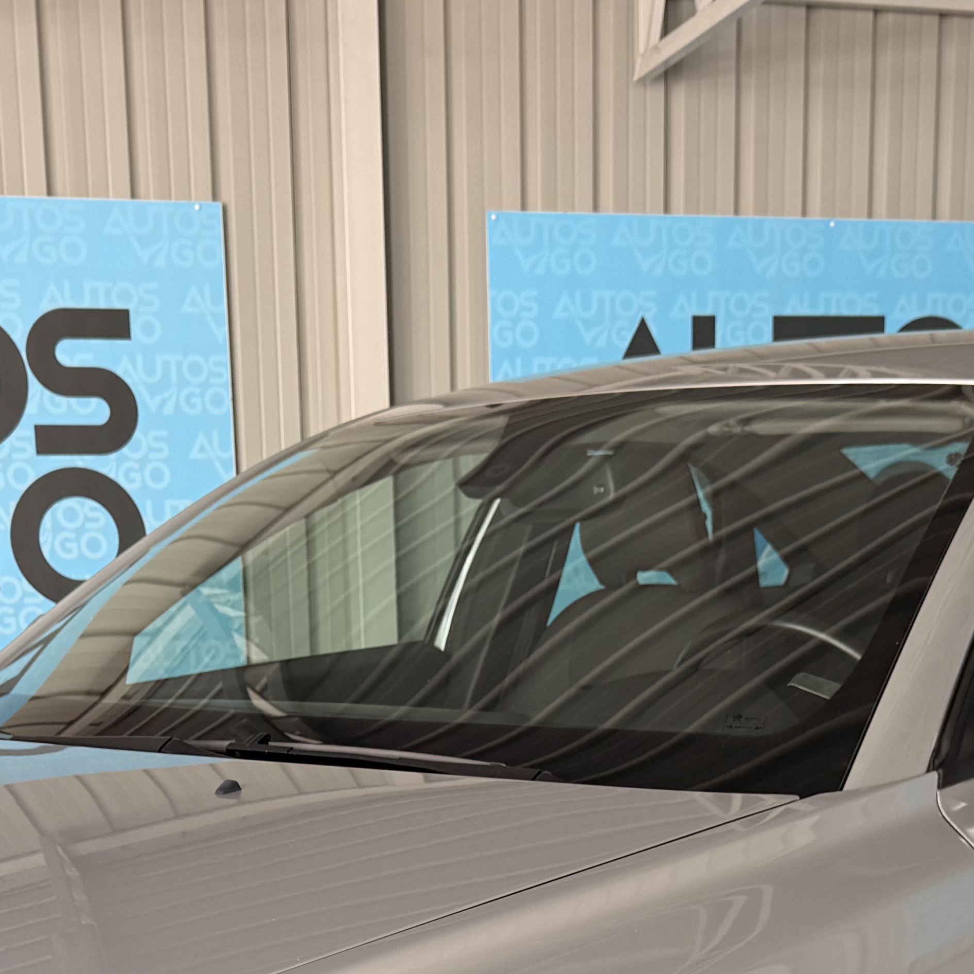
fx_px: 2037
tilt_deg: -12.6
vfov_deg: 25.2
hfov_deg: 26.9
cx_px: 449
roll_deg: +1.4
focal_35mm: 64
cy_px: 1033
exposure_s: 1/176
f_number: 1.78
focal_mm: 6.76
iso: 80
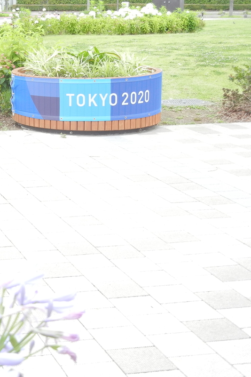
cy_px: 171
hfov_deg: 16.5
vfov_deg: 25.1
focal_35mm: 81
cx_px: -4
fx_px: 847
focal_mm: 9.3
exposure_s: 1/210
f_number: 3.9
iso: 160
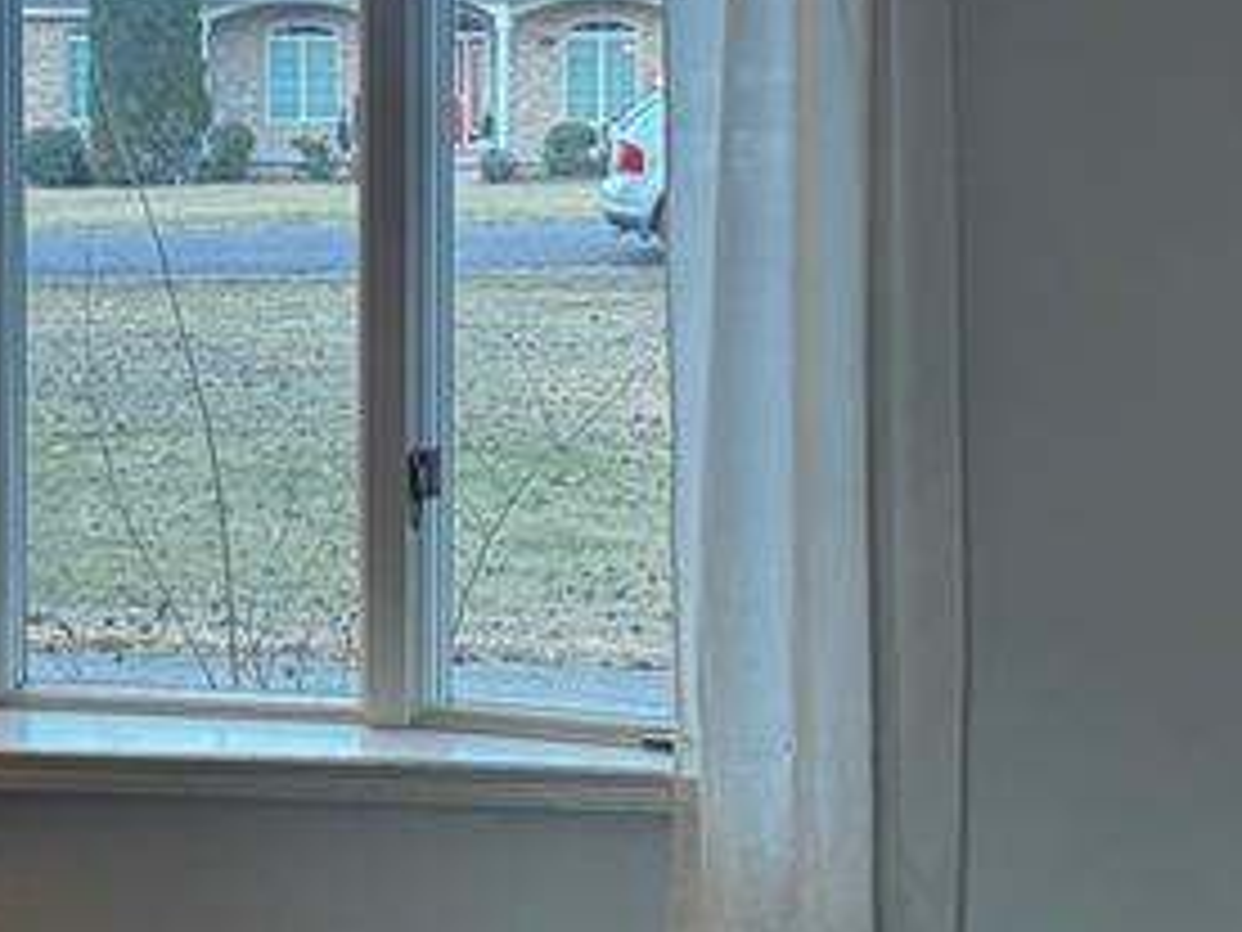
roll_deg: +0.2
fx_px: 3193
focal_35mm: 89
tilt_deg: -7.3
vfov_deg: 16.6
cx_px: 256
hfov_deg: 21.7
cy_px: 329
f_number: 1.78
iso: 640
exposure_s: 1/60
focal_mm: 6.76
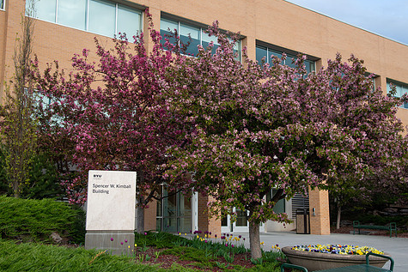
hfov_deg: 45.4
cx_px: 207
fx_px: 487
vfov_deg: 31.2
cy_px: 133
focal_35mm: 43
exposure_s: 1/400
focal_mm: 35
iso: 320
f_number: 5
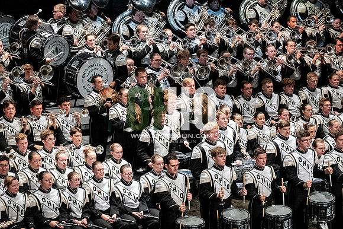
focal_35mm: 180
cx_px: 172
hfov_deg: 11.4
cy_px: 114
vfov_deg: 7.6
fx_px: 1714
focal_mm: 120
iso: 4000
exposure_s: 1/500
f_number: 4
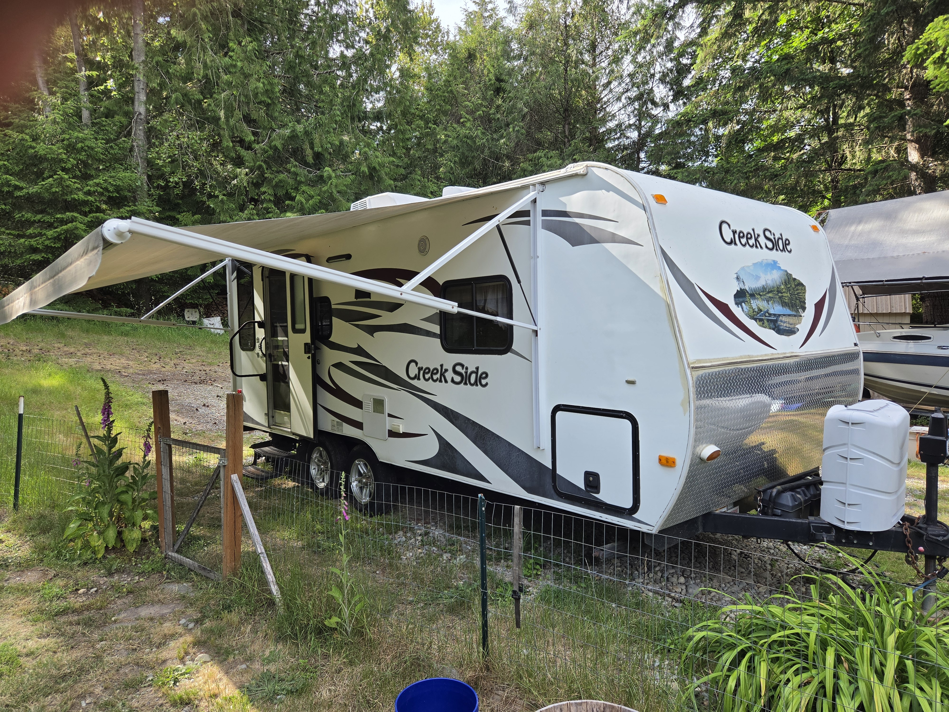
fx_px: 631
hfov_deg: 73.9
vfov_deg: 58.9
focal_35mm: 23
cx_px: 474
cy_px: 356
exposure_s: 1/659
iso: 80
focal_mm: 5.4
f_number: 1.8
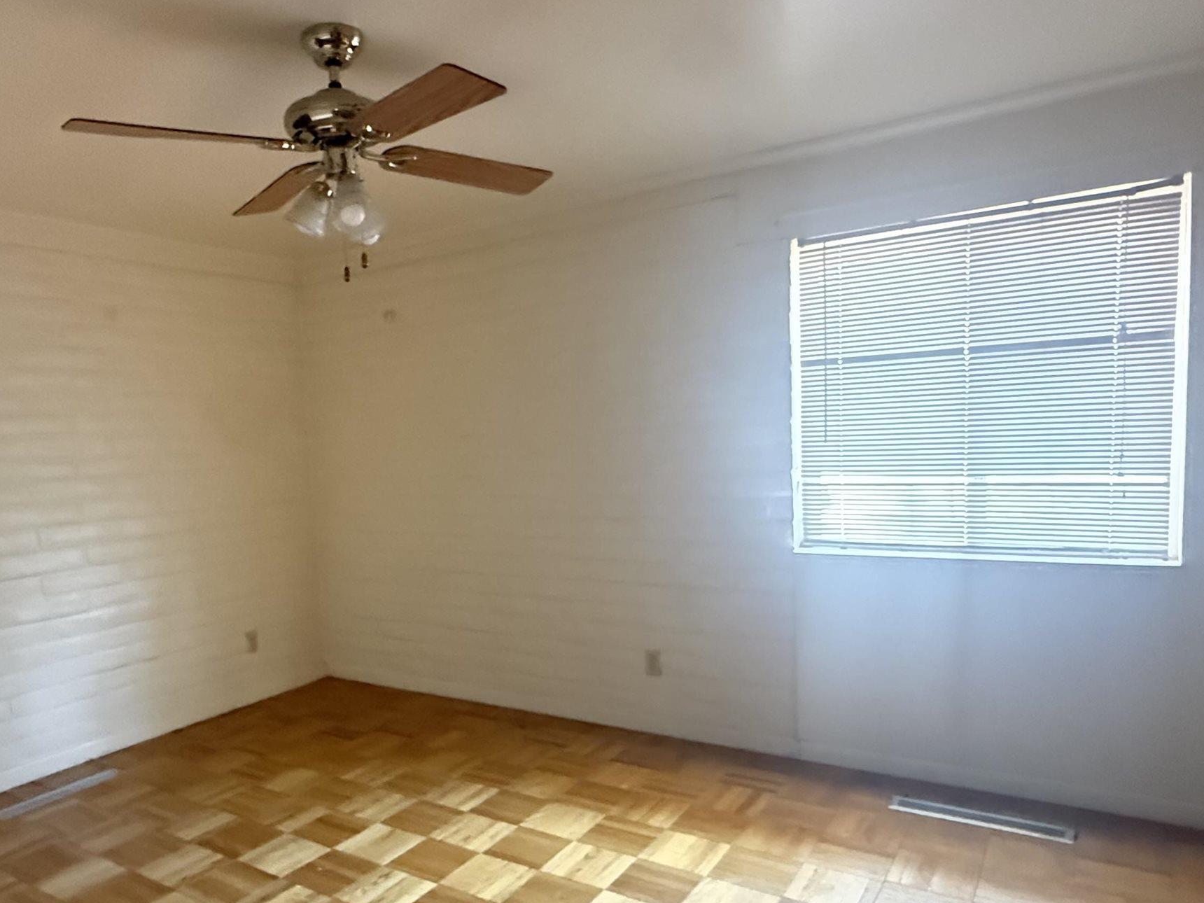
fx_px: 870
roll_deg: +2.3
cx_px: 481
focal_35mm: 25
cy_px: 524
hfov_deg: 68.7
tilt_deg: -4.3
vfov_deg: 54.6
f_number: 2.2
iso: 1250
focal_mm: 2.22
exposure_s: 1/58
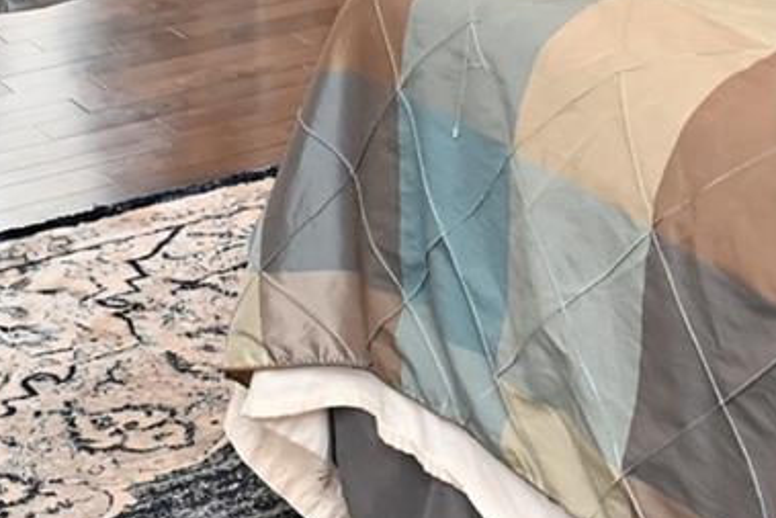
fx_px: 2329
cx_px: 500
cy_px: -315
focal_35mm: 108
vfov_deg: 12.0
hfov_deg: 18.9
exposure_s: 1/60
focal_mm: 20
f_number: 4
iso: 720
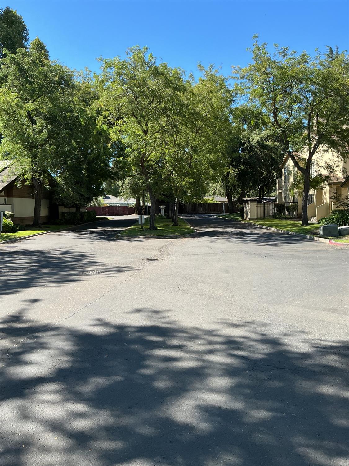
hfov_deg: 48.2
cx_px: 174
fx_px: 390
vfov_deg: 61.7
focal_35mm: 29
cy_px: 233
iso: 25
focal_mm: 3
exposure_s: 1/642
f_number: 1.8
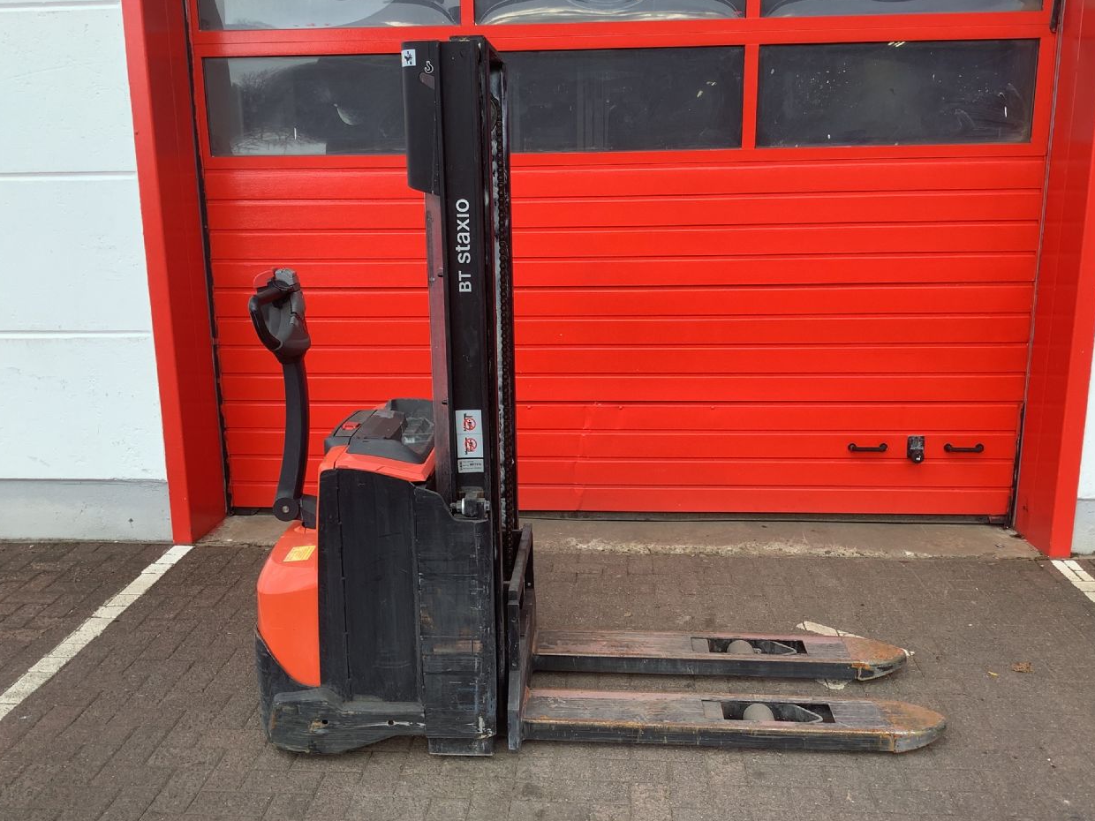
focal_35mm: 32
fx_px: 1012
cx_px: 540
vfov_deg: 44.2
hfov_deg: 56.8
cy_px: 418
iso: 25
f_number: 2.4
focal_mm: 3.3
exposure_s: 1/186
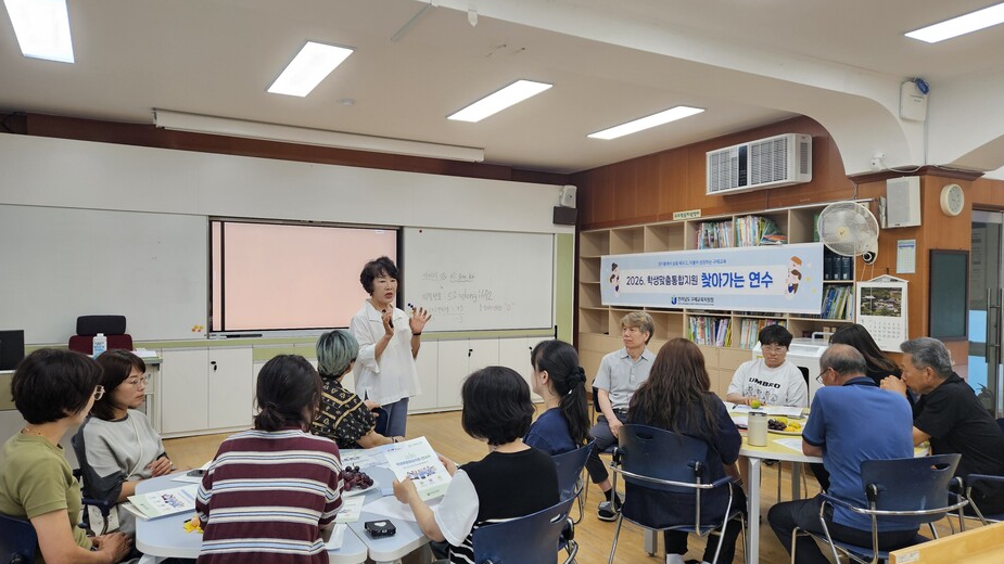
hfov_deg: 71.9
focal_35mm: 26
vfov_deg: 44.4
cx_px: 496
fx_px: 692
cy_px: 289
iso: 80
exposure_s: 1/120
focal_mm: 5.4
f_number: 1.8
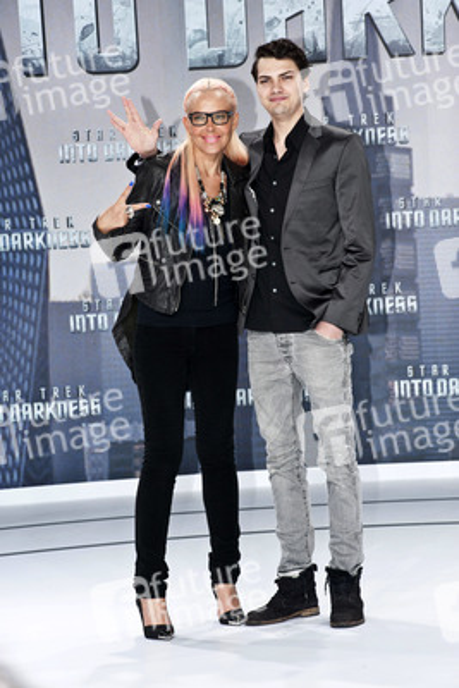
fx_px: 2771
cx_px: 230
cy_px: 344
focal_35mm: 145
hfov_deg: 9.5
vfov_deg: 14.1
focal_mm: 145
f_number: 13
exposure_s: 1/320
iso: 1000
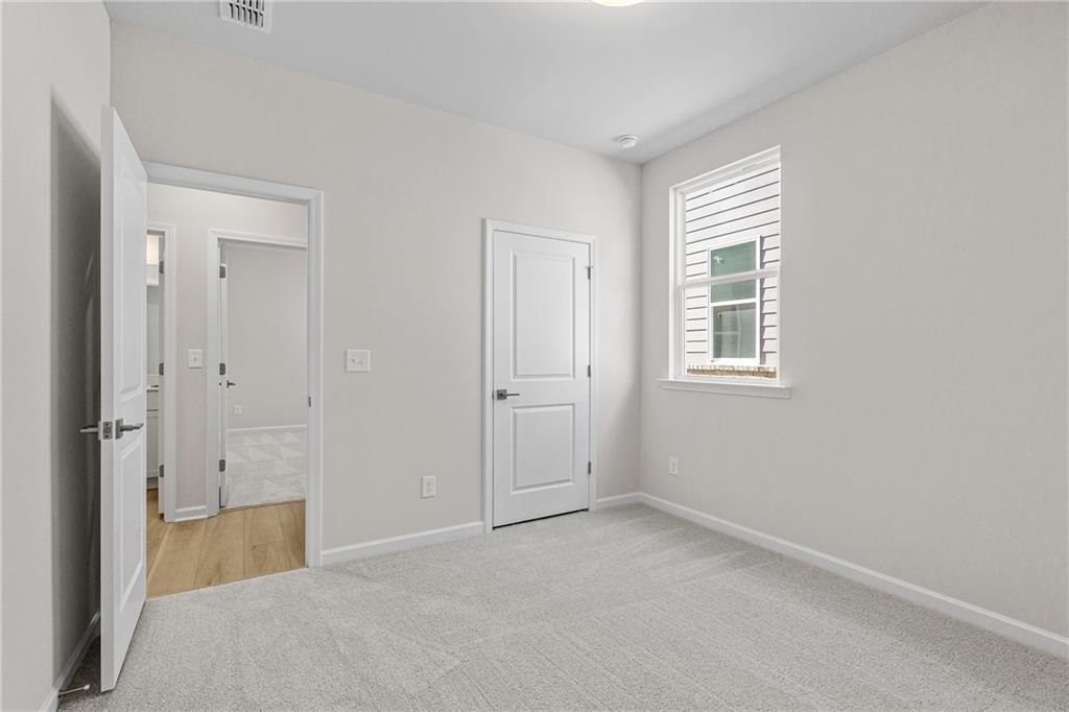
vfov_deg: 73.7
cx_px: 534
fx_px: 475
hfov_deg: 96.8
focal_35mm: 16
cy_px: 356
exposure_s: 1/60
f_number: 6.3
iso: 1250
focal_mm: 16
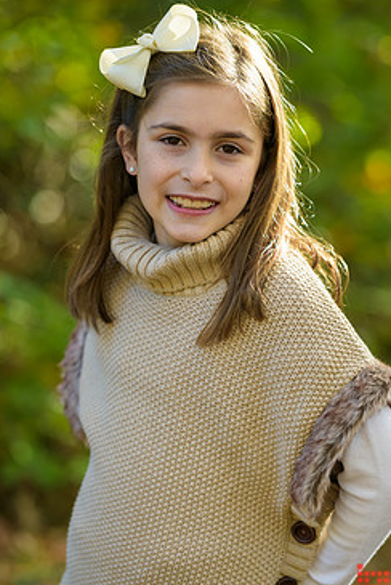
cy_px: 285
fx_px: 3203
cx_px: 229
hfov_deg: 7.0
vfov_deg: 10.4
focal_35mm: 197
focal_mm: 160
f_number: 3.2
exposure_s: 1/200
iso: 200
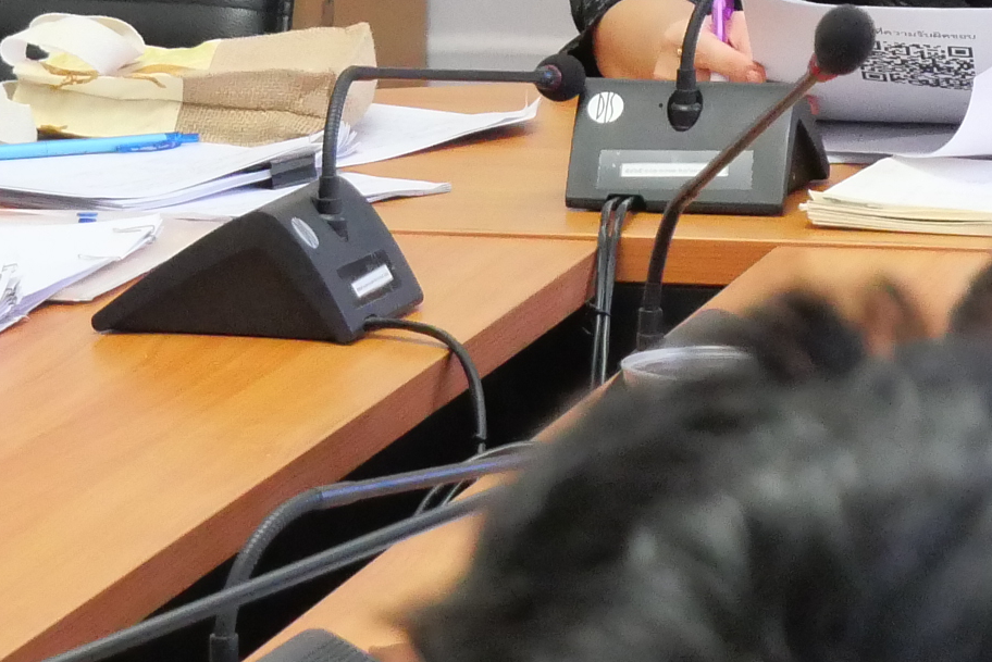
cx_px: 769
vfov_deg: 4.6
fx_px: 8077
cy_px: -551
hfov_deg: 7.0
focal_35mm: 293
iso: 3200
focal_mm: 35
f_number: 5.2
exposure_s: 1/40
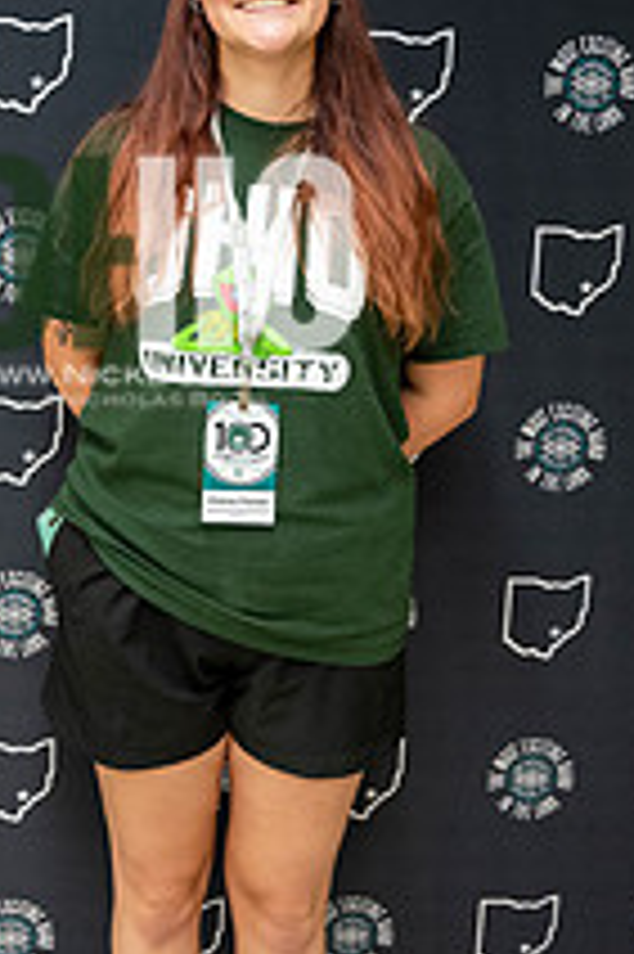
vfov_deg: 38.2
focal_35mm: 51
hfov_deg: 26.1
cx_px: 153
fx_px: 1349
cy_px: 279
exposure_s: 1/60
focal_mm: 24
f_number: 4
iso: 1250
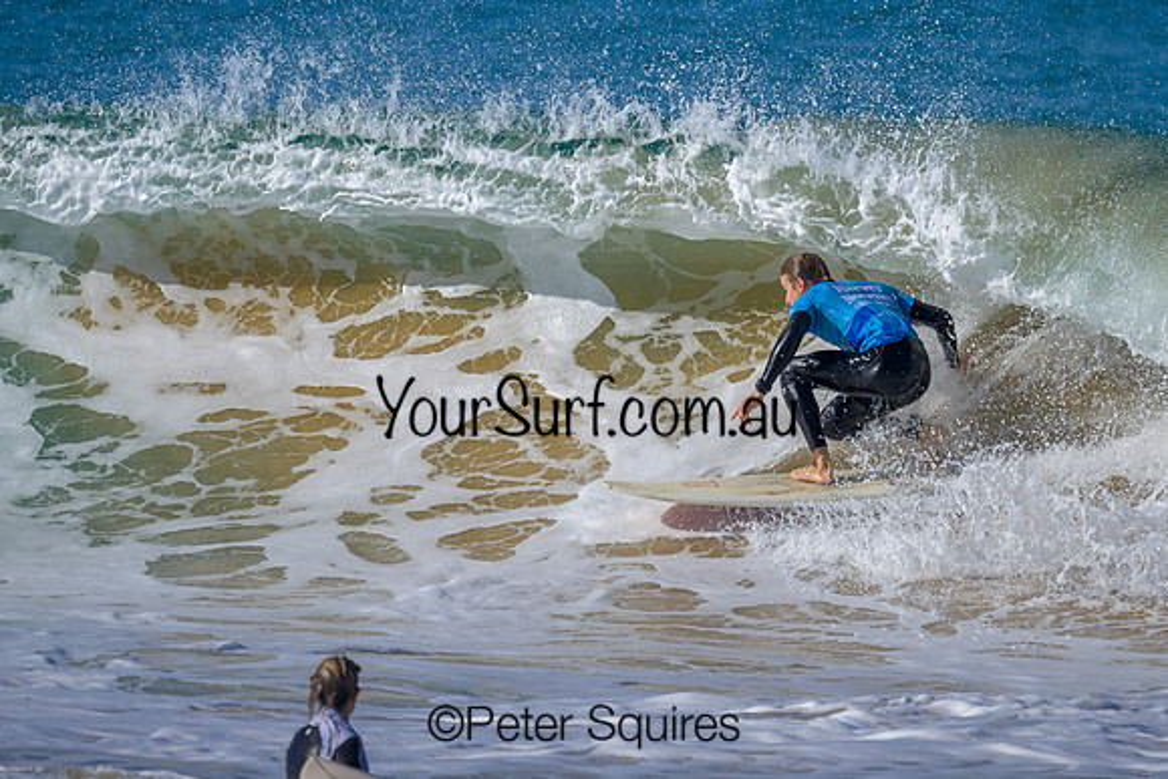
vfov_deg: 1.3
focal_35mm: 1098
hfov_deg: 1.9
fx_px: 35644
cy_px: 244
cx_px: 802
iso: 200
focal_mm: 800
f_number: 6.3
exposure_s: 1/2000
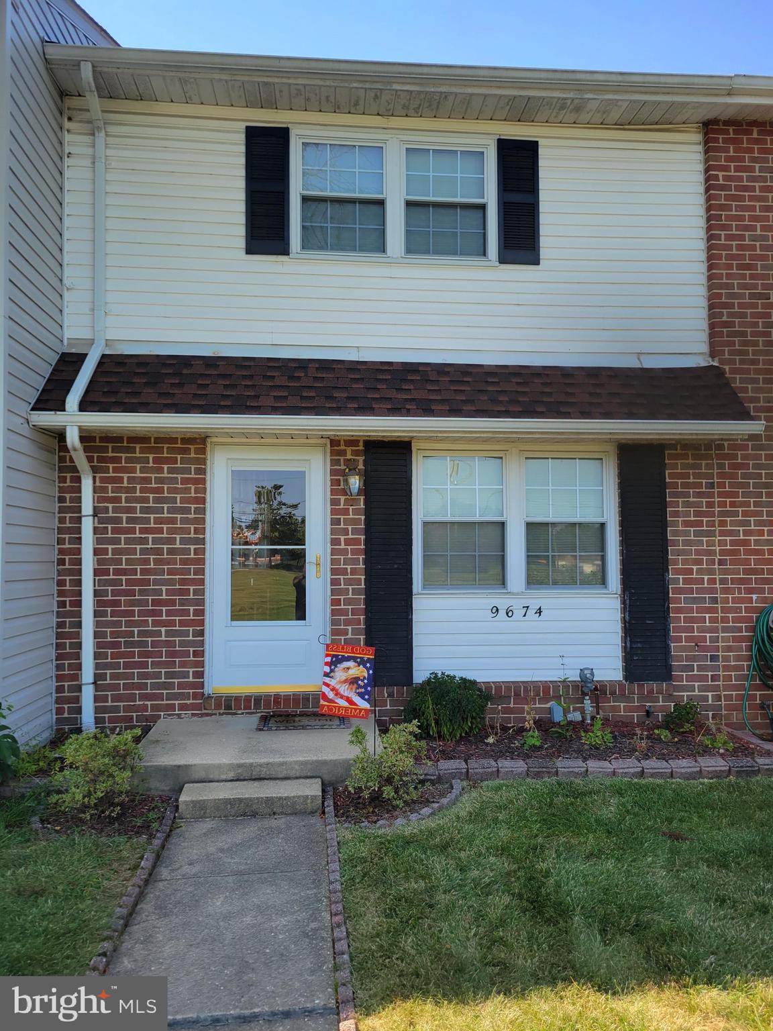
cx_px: 386
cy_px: 516
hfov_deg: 53.1
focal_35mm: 26
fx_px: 774
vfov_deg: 67.3
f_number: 1.8
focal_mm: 5.4
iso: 40
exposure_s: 1/696
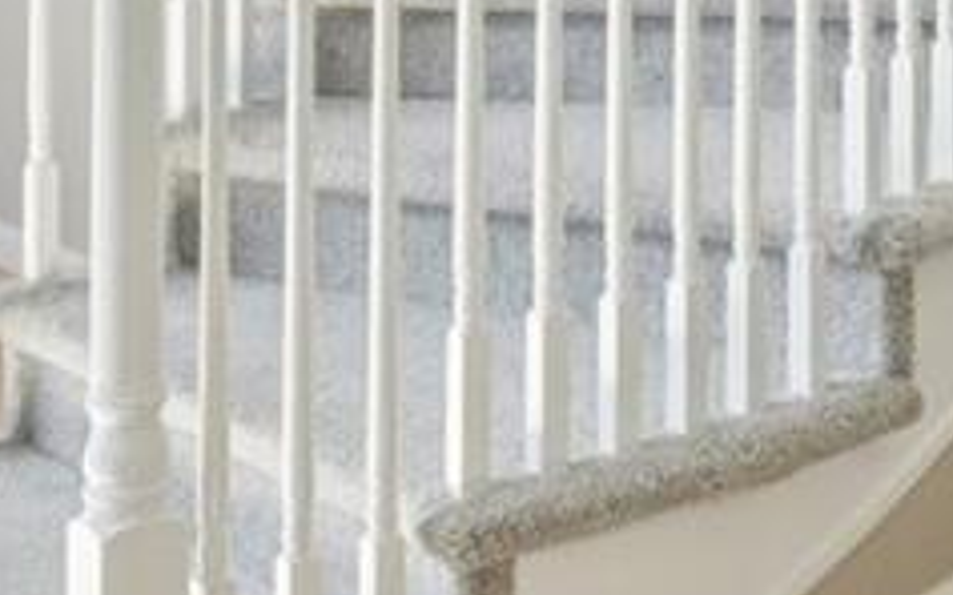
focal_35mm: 103
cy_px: -414
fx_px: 2675
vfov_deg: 11.9
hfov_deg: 18.3
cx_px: 1371
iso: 800
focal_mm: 10
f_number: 8
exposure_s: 1/40
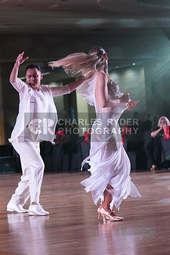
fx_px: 998
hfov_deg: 9.7
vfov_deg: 14.5
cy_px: 128
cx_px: 85
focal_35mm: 141
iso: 8000
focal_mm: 141
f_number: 5.6
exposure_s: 1/400
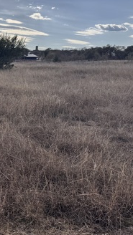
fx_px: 319
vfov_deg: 40.5
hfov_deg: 19.2
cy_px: 102
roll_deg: -1.1
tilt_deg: -7.9
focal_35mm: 51
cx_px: -89
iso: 80
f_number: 1.78
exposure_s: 1/9009
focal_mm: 6.76
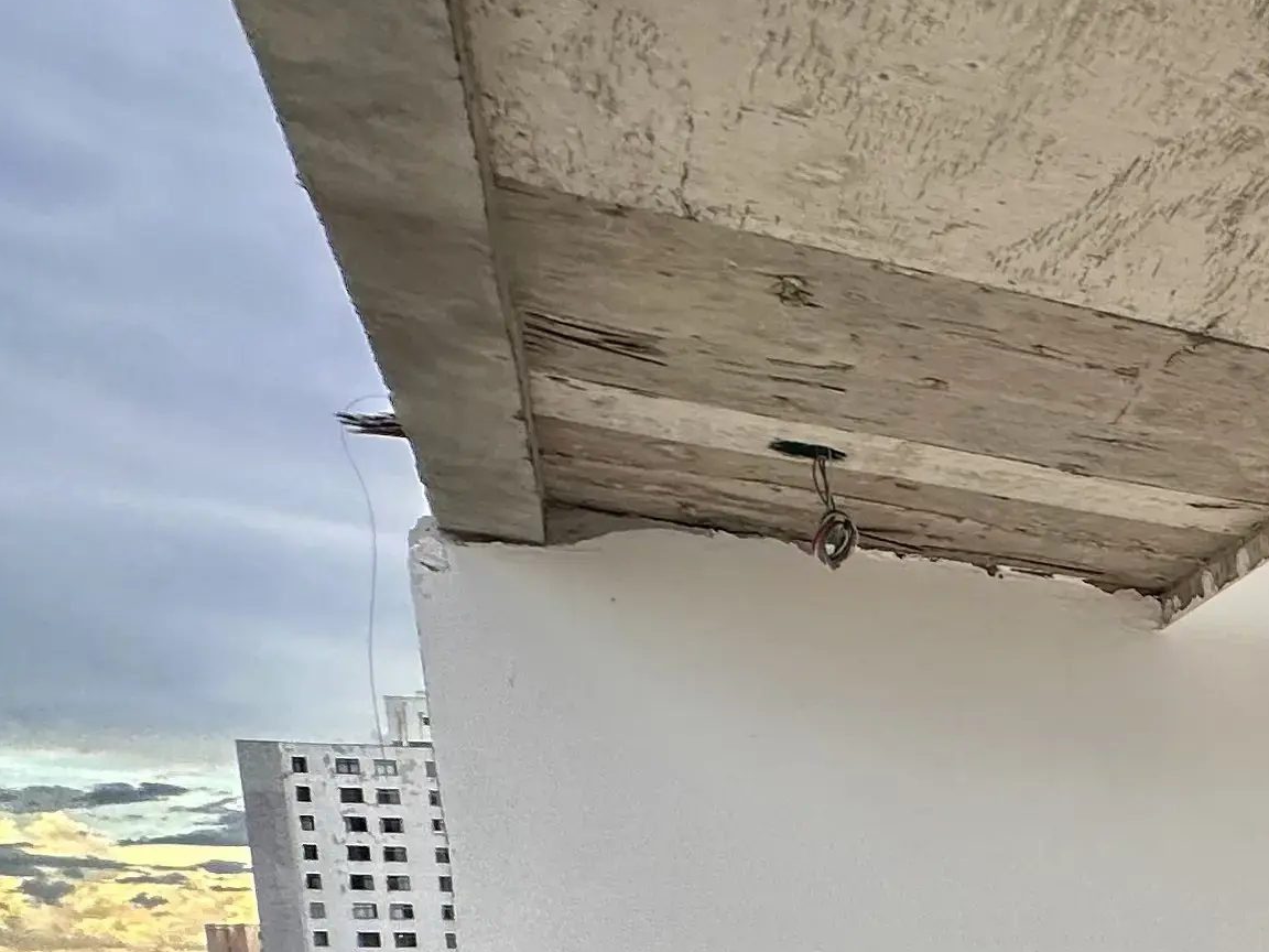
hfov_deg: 23.3
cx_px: 2202
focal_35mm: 49
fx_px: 1796
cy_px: 1236
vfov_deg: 25.5
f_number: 2.2
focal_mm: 2.22
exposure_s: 1/298
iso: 40
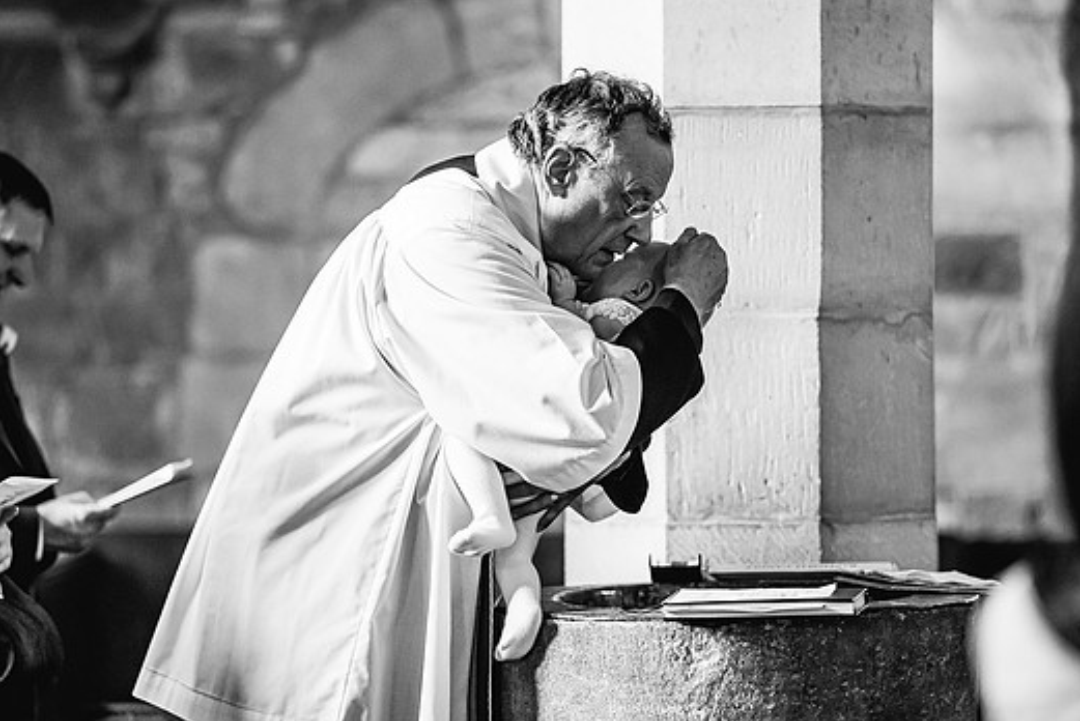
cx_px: 531
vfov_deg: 9.0
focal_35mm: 153
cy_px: 378
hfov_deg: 13.4
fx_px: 4592
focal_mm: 135
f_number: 2
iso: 3200
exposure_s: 1/320
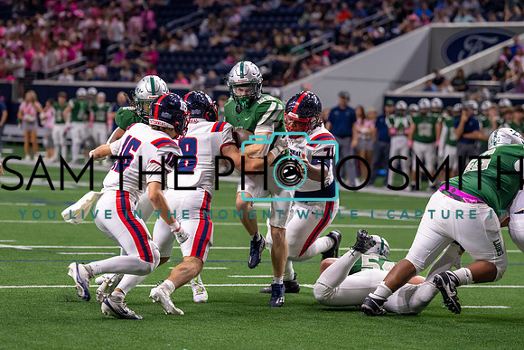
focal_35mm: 162
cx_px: 235
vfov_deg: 8.5
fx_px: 2361
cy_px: 153
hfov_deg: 12.7
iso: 2500
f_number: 2.8
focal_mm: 123
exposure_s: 1/1000
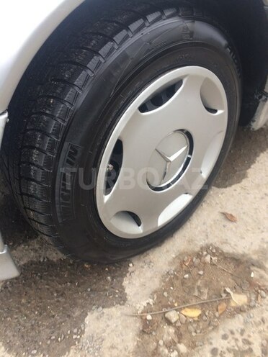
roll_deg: +9.4
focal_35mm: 29
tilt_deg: -42.8
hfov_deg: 48.2
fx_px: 299
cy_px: 178
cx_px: 134
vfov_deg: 61.7
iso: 50
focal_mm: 4.15
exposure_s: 1/100
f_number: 2.2
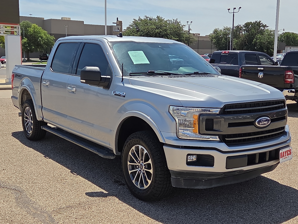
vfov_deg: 32.9
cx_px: 149
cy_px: 112
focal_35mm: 44
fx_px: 379
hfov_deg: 42.9
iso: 25
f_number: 1.8
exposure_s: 1/2500
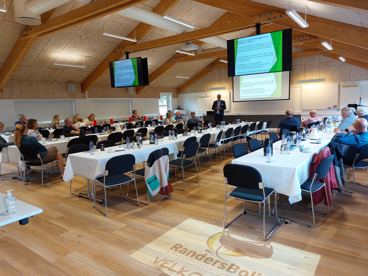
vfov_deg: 54.9
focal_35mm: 25
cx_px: 184
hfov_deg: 69.4
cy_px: 138
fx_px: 266
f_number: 1.8
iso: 160
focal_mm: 5.23
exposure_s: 1/100
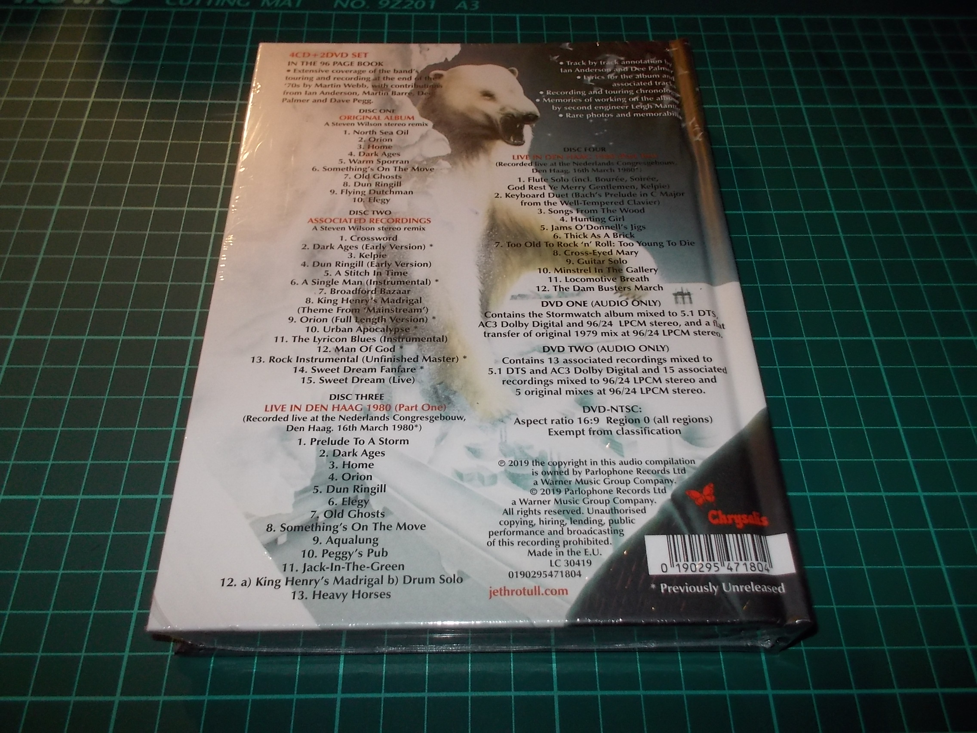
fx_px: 818
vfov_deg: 48.2
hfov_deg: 61.7
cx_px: 488
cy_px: 366
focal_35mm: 29
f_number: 3.3
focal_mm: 4.1
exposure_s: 1/30
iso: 200
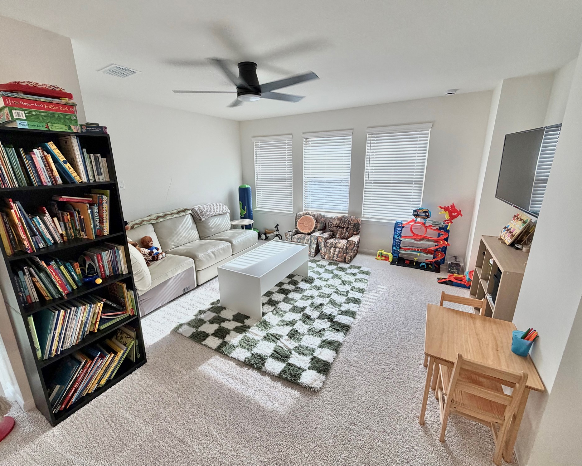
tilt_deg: -14.7
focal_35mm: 15
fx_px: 258
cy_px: 230
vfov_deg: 84.0
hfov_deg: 96.7
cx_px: 279
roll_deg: +2.1
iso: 125
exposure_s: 1/120
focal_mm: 2.22
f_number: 2.2
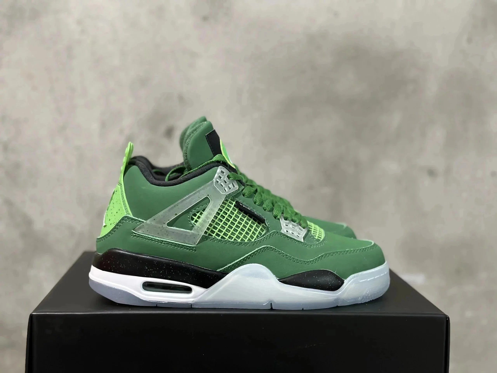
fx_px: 689
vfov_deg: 30.3
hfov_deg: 39.7
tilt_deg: -6.5
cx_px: 248
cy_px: 186
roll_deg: -1.8
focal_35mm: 48
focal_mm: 6.86
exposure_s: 1/33
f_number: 1.78
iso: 400
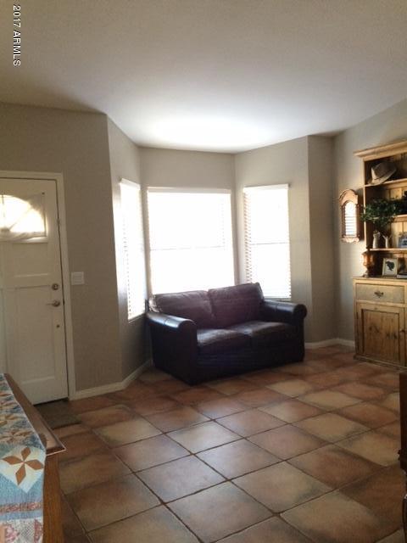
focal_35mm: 29
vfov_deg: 61.7
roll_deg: +2.6
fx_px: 455
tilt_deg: -4.1
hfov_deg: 48.2
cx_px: 204
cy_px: 272
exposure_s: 1/30
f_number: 2.2
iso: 250
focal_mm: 4.15
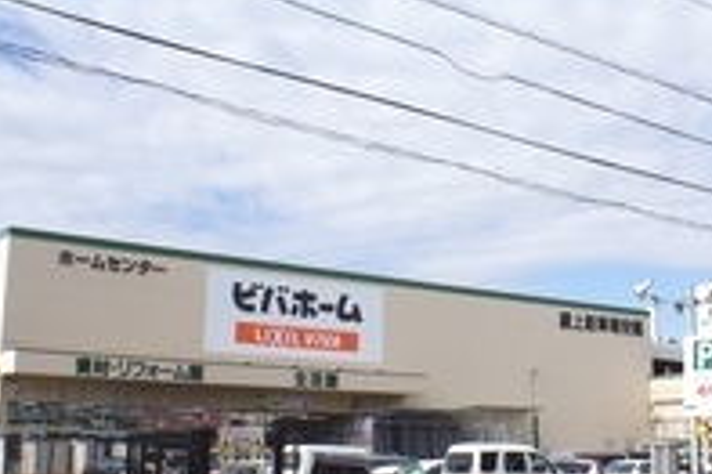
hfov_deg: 32.2
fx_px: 1205
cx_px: 546
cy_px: 242
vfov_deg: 22.2
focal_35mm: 61
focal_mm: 16
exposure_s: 1/320
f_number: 11
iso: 200
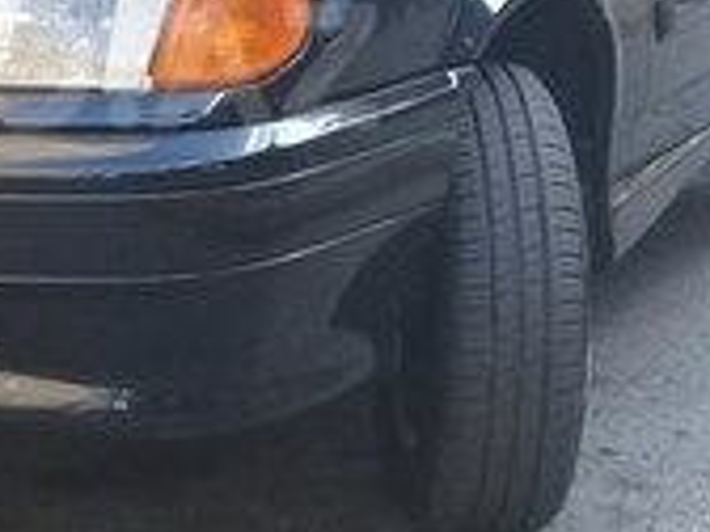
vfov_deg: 12.1
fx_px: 2502
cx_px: -55
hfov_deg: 15.7
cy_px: 65
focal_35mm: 122
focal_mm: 3.3
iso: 64
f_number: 2.2
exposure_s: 1/50
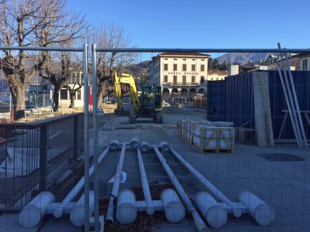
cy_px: 113
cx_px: 152
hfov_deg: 60.0
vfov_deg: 46.8
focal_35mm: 30
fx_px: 269
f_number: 2.2
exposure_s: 1/964
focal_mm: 4.15
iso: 32
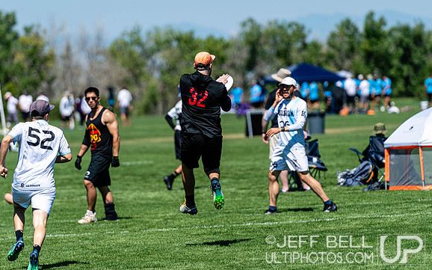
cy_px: 128
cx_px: 216
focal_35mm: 307
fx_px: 3614
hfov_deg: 6.8
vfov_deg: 4.3
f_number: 3.2
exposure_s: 1/2500
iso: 125
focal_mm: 200
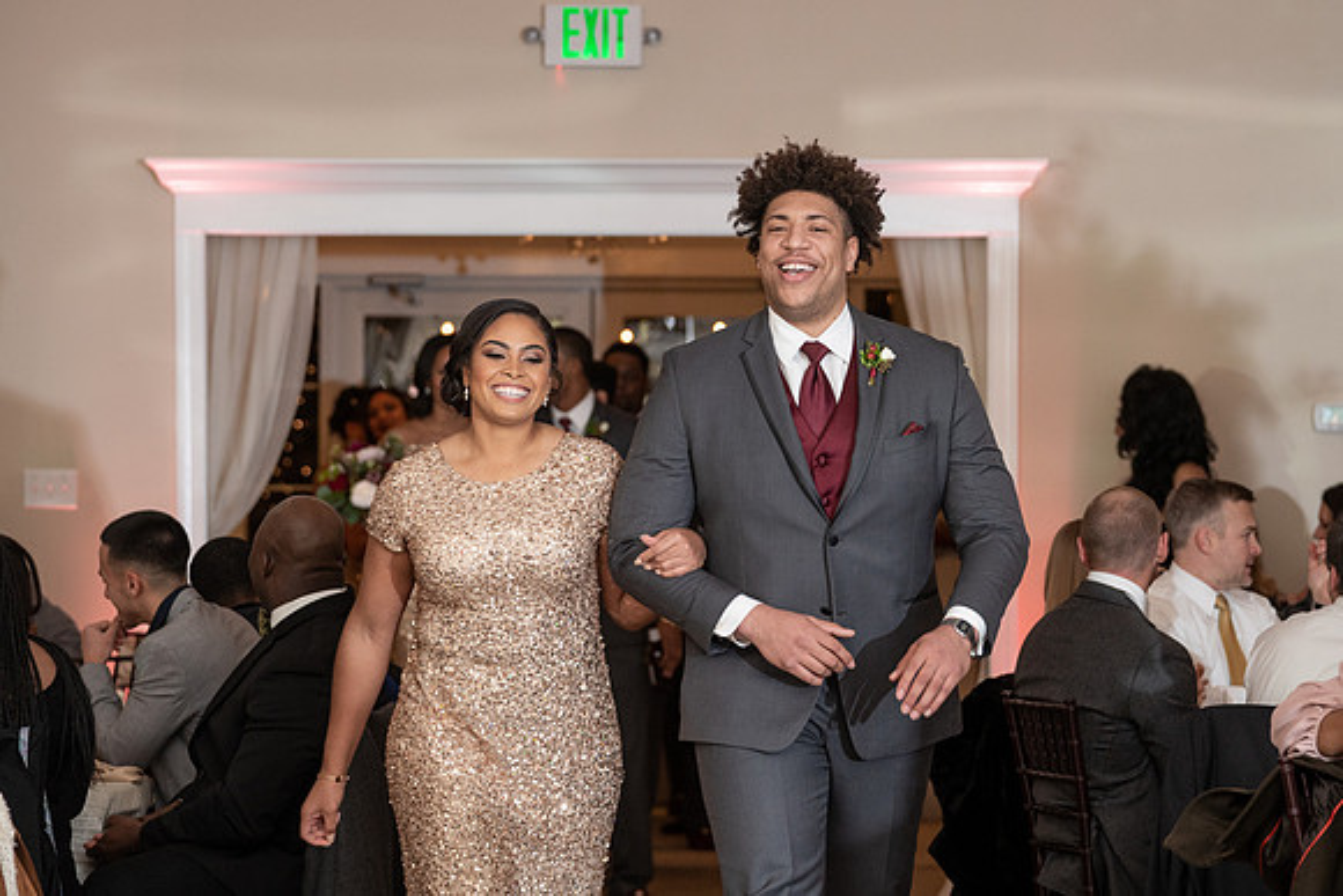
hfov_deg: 14.7
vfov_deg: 9.8
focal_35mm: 140
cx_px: 708
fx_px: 5217
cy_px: 354
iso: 800
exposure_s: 1/200
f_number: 4
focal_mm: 112
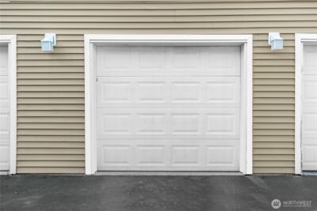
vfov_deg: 42.4
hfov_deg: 60.3
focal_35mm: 31
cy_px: 106
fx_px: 273
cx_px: 158
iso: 400
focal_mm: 31
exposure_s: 1/800
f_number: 4.5
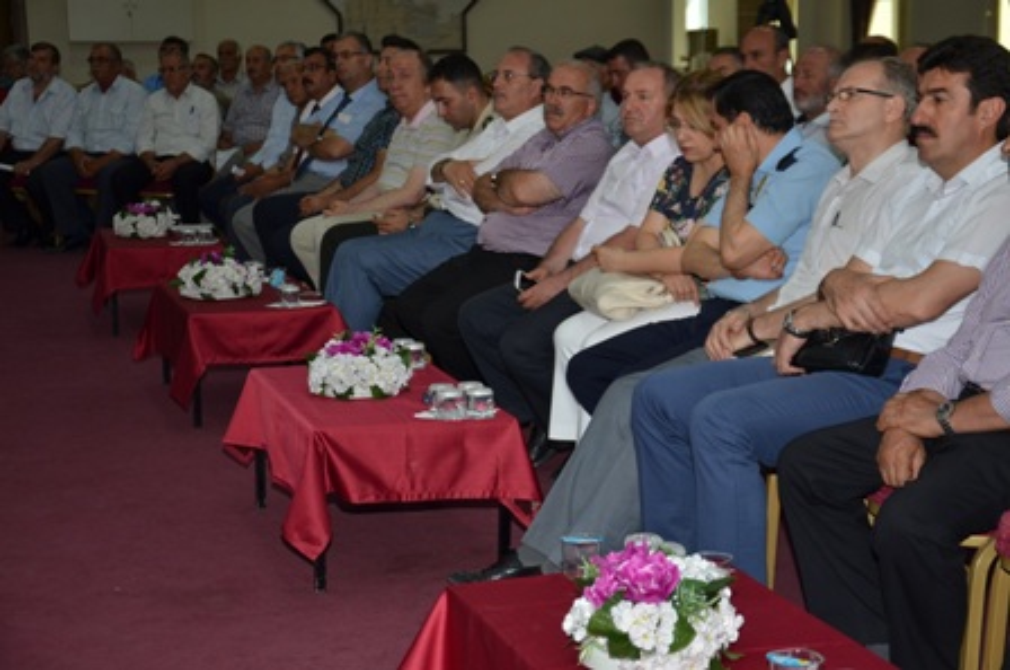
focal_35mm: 75
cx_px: 505
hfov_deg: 27.0
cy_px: 335
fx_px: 2100
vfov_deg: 18.1
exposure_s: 1/60
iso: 250
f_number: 5
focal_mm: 50
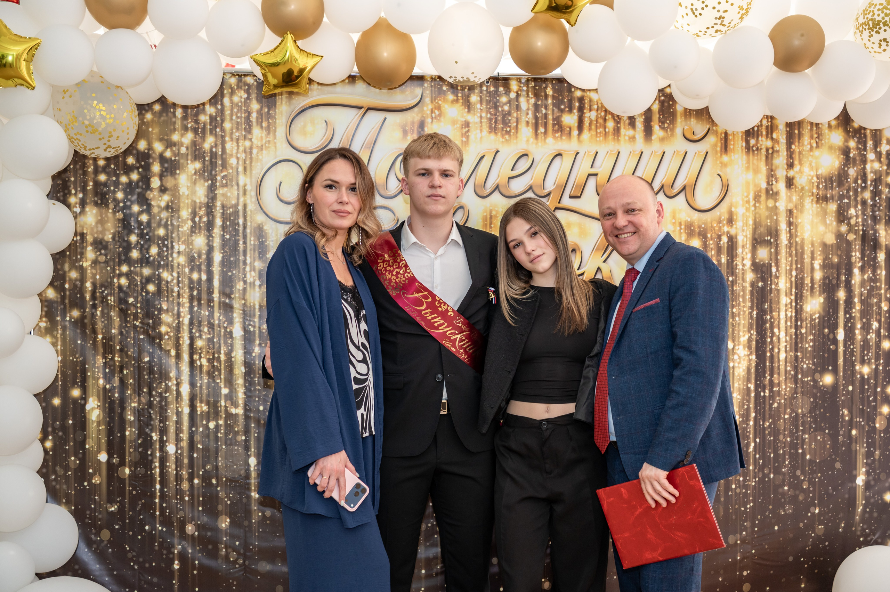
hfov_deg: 42.4
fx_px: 1148
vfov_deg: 28.9
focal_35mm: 46
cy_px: 296
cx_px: 445
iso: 400
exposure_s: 1/200
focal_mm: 46
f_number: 2.8
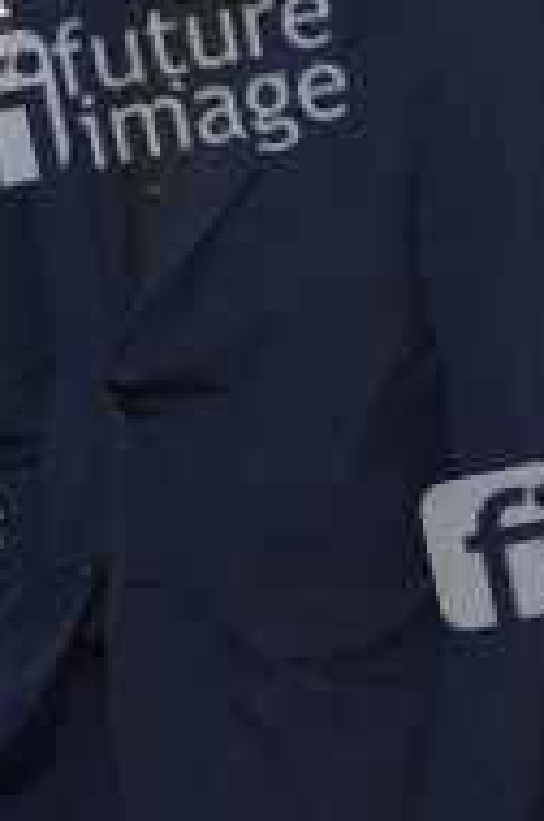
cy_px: 311
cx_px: 250
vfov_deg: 8.9
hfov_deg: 5.9
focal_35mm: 232
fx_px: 5278
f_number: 4
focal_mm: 110
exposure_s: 1/400
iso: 640
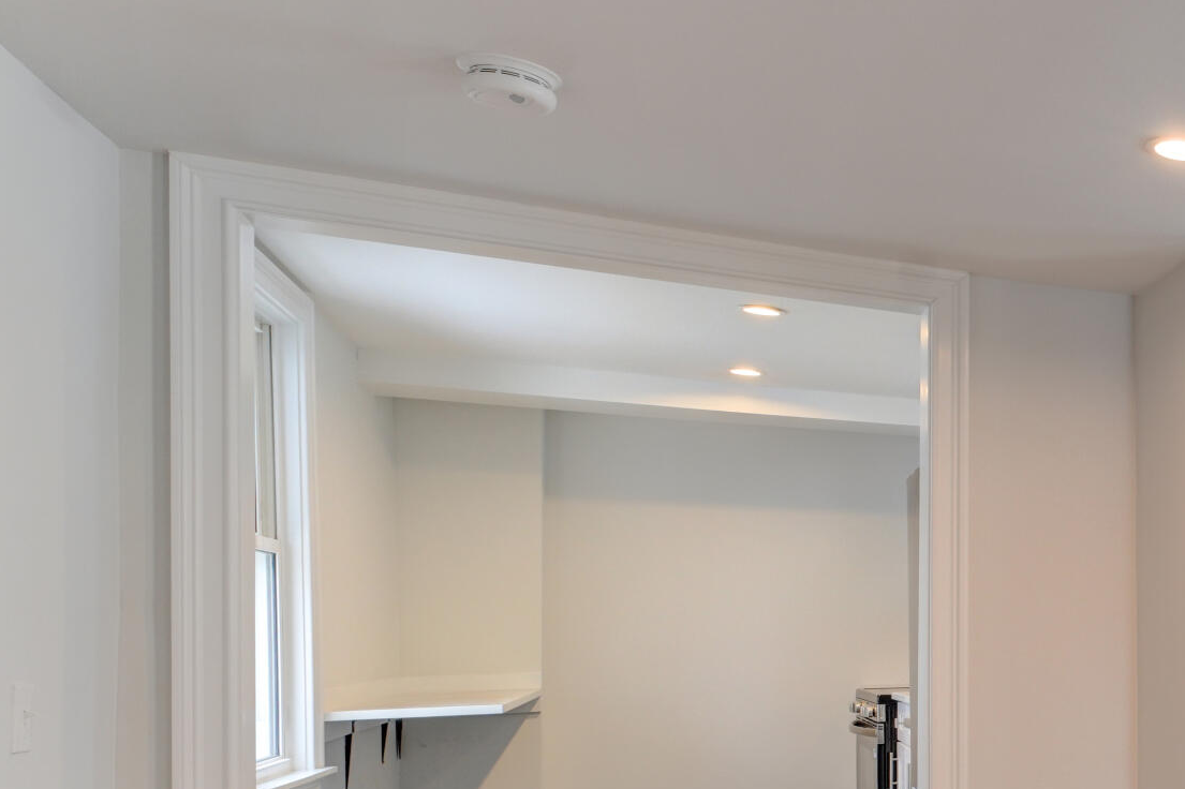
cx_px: 1538
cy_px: 709
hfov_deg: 35.1
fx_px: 1250
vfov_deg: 33.2
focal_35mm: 38
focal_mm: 14
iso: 400
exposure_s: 1/25
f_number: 8
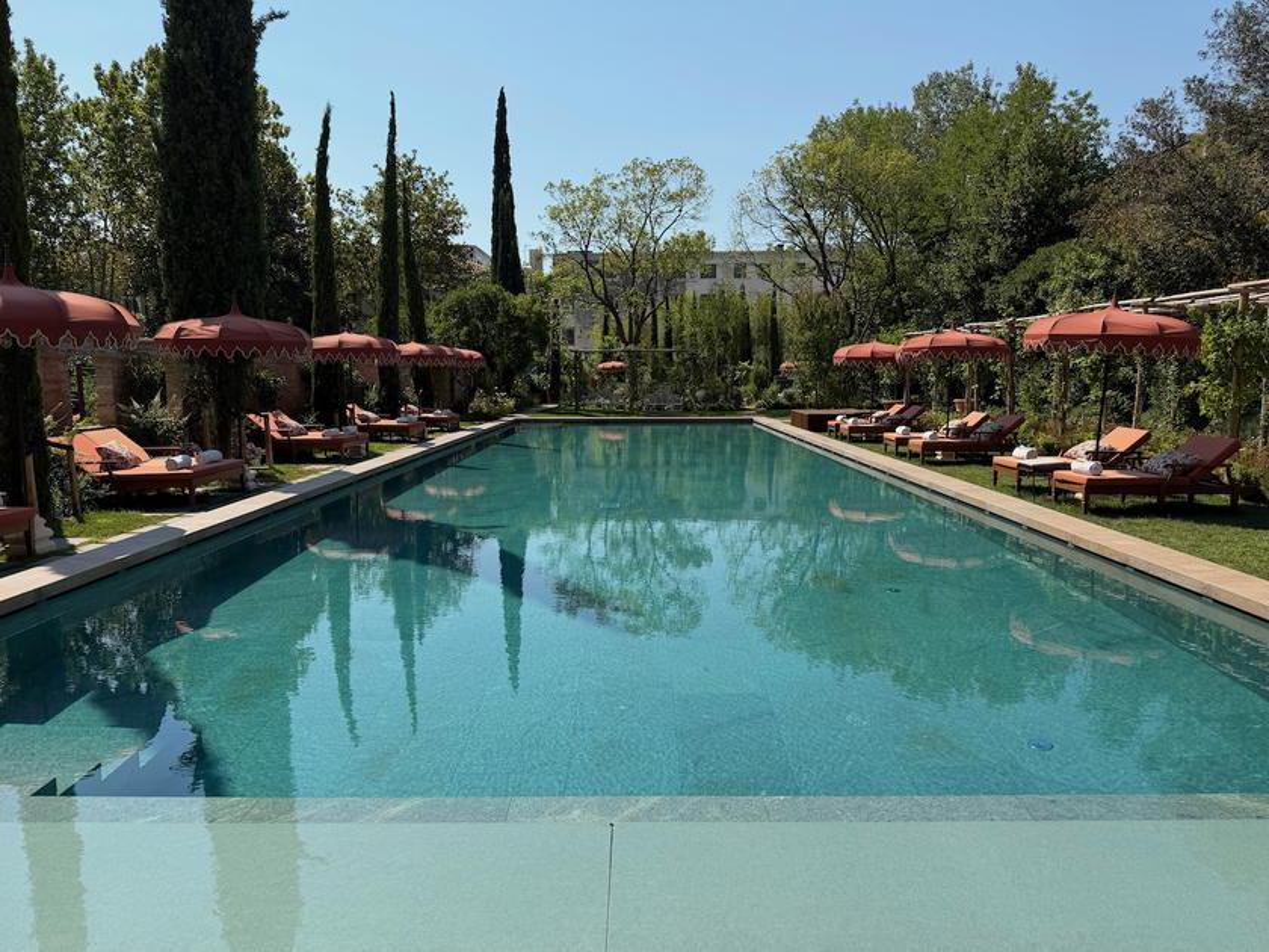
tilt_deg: -8.0
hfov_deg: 71.6
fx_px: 880
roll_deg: -0.1
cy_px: 476
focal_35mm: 24
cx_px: 634
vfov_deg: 56.8
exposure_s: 1/5714
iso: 80
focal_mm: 6.76
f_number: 1.78
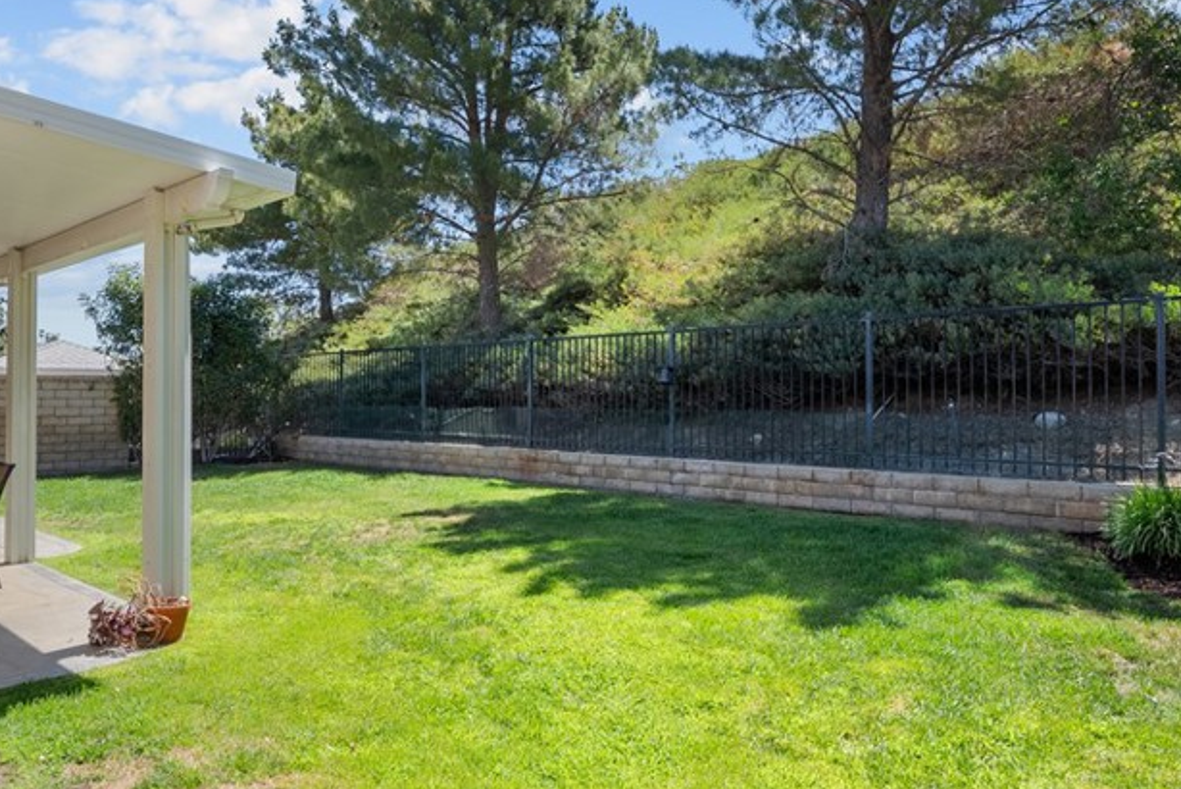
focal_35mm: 25
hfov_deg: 71.2
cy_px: 374
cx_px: 512
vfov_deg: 51.3
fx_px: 820
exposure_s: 1/60
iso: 100
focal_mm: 15
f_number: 9
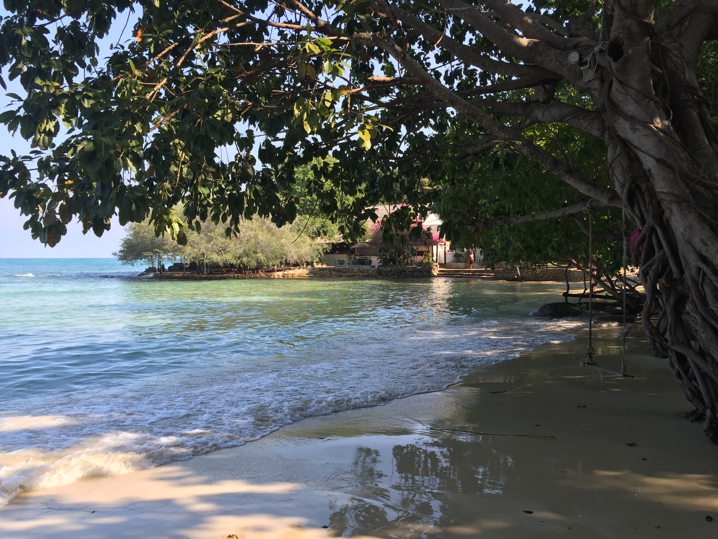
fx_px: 602
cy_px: 270
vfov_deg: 48.2
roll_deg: -0.3
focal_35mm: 29
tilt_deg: -1.2
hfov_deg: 61.7
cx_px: 359
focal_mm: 4.15
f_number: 2.2
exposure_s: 1/599
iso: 32
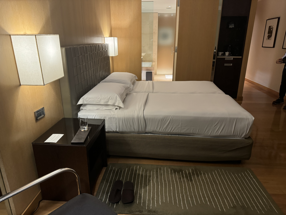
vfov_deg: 56.8
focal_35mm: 24
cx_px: 143
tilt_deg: -19.0
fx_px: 198
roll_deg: -0.1
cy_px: 108
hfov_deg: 71.6
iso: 800
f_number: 1.78
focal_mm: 6.76
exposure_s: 1/60
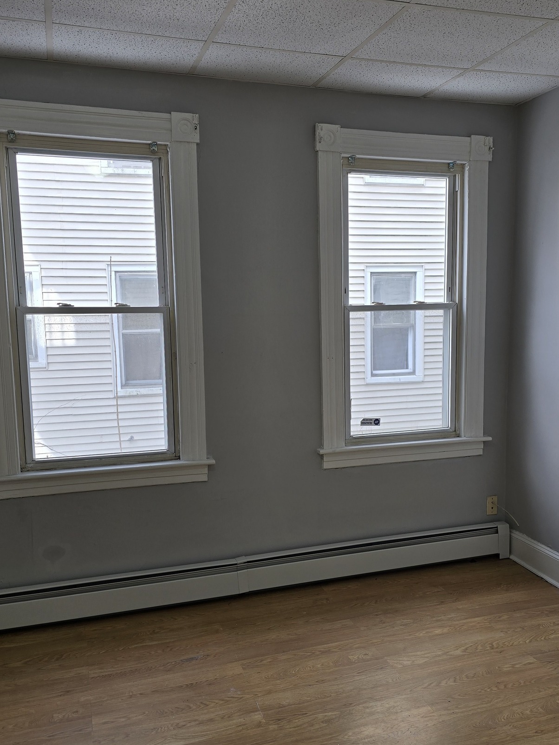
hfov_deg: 42.8
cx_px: 319
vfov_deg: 55.2
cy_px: 412
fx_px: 711
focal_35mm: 33
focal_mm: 6.3
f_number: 1.7
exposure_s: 1/120
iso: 16
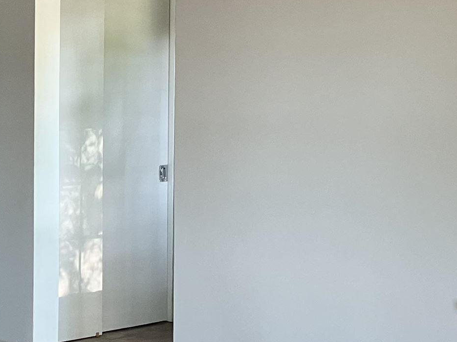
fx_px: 1214
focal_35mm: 92
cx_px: 17
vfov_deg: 16.1
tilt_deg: -2.7
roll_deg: -0.8
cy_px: 152
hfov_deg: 20.7
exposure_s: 1/60
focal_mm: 3.99
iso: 125
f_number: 1.8
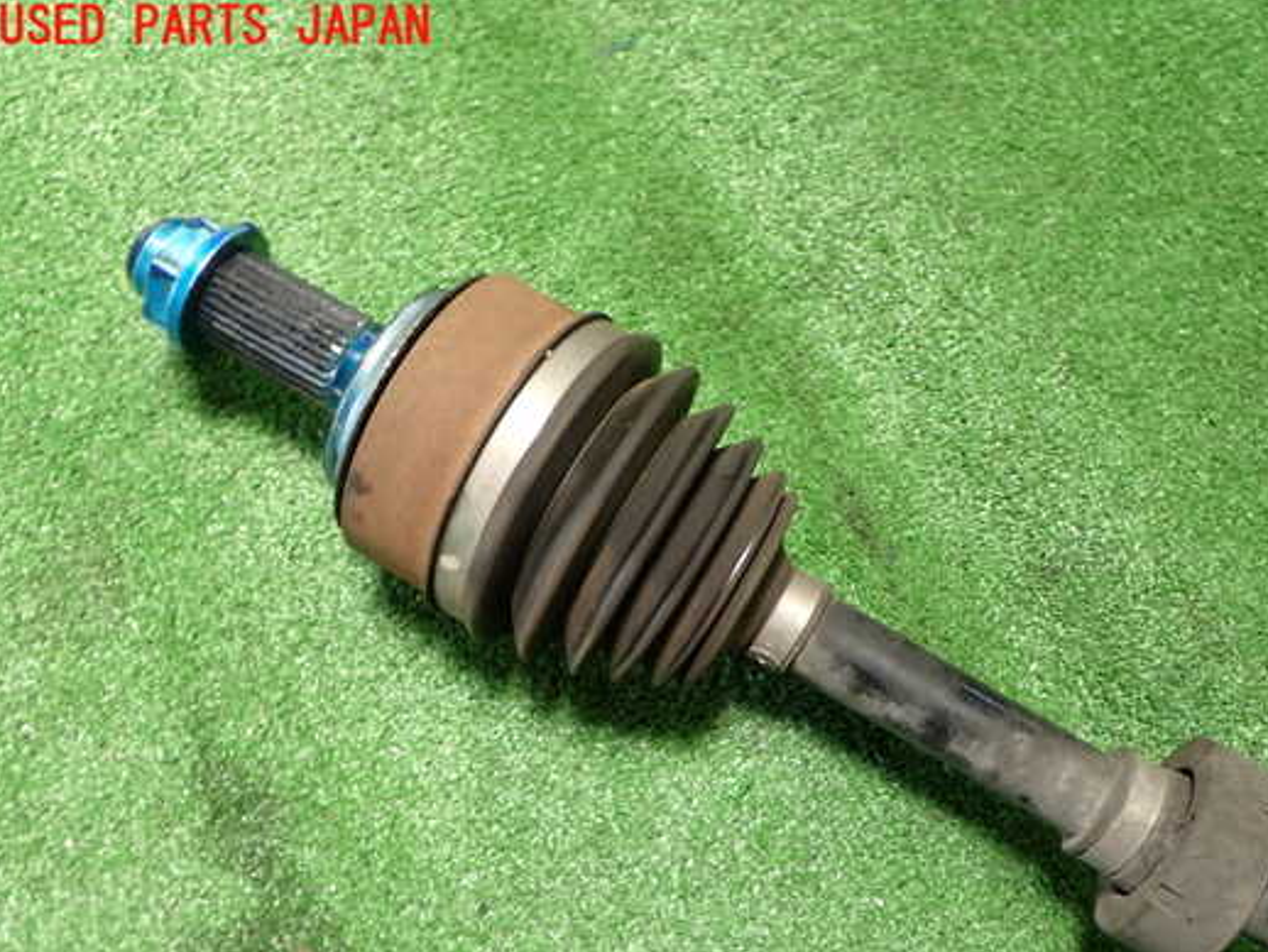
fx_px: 1612
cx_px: 720
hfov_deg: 42.8
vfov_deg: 32.8
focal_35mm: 44
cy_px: 548
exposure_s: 1/40
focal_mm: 6.83
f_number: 2.7
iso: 200
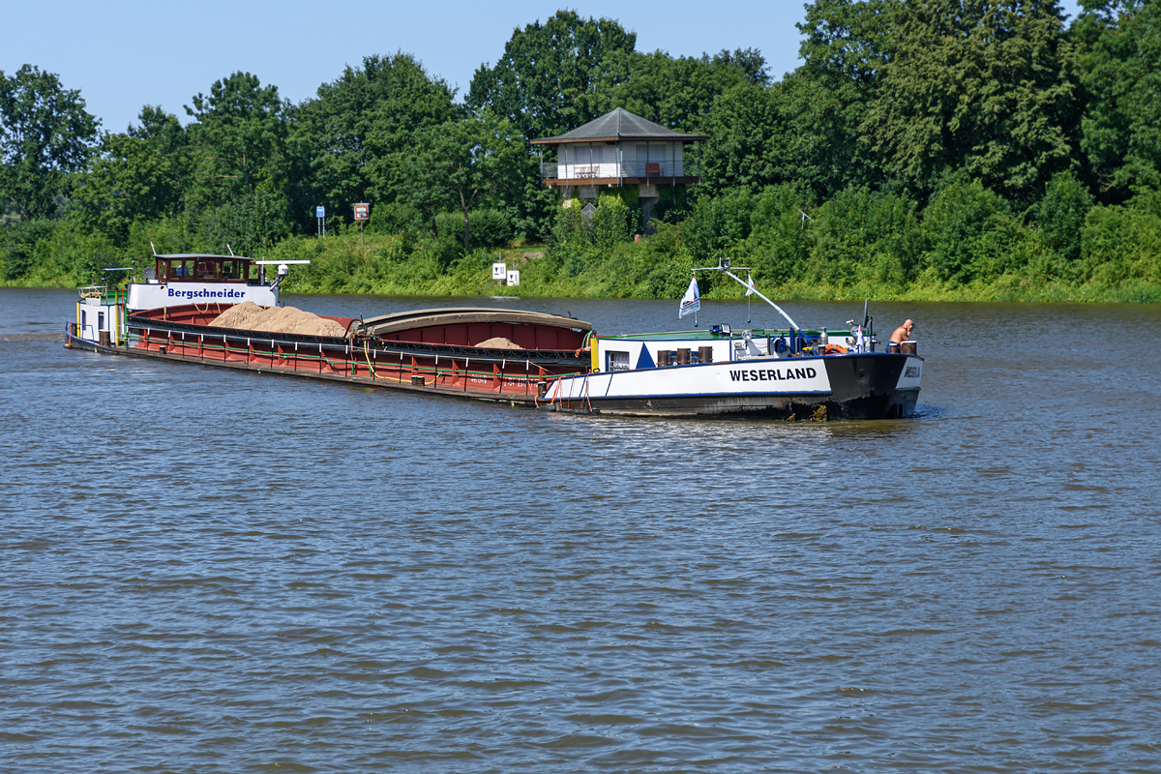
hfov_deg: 20.6
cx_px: 580
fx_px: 3193
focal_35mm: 99
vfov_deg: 13.8
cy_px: 387
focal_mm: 66
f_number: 8
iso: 100
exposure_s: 1/320
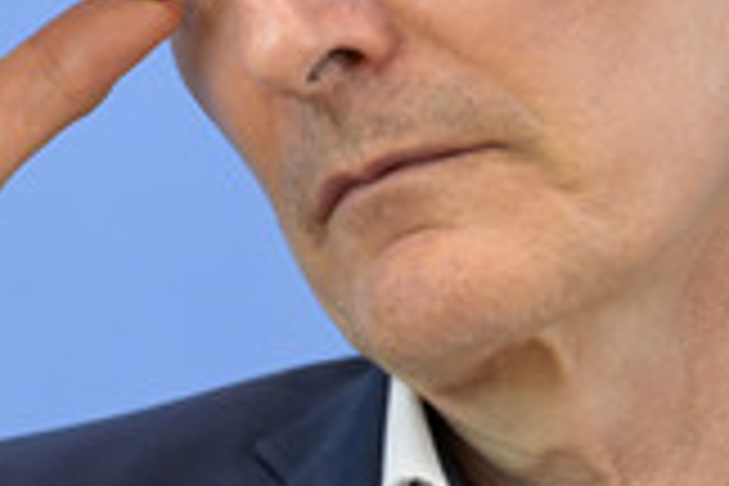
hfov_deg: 2.5
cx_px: 119
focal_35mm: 833
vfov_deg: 1.7
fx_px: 16867
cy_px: -104
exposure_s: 1/500
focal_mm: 300
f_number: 5.6
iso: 4000
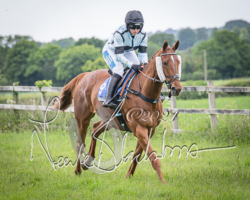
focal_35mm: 325
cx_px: 104
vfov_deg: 4.8
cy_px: 112
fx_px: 2407
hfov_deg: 5.9
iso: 400
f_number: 4
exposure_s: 1/1600
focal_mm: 125
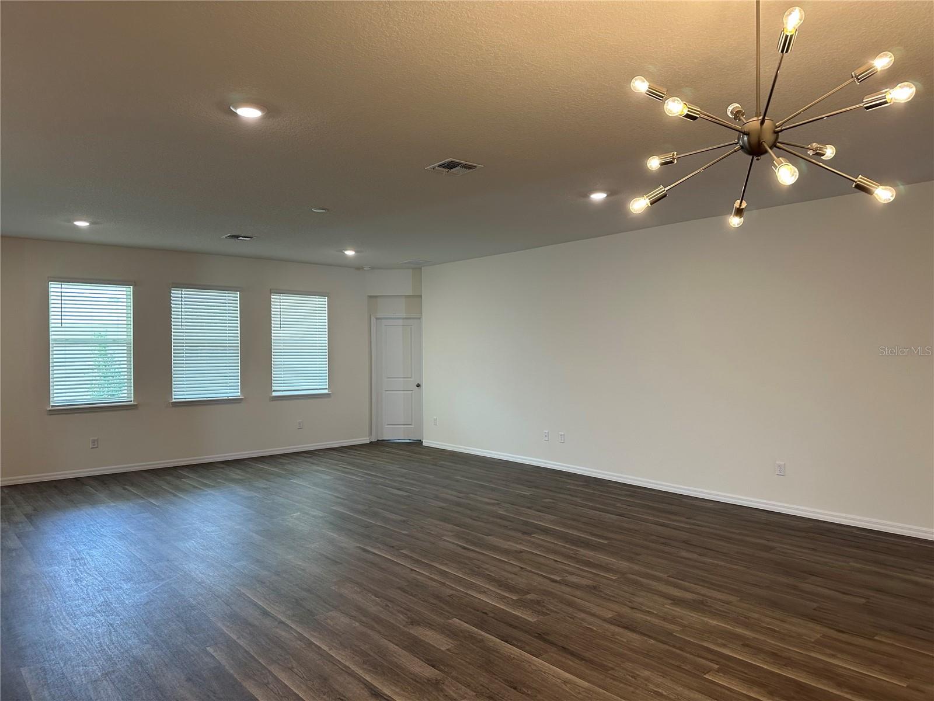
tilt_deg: -0.5
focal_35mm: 24
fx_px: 648
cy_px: 350
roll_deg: +0.3
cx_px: 467
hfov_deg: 71.6
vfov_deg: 56.8
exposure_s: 1/120
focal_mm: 6.86
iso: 160
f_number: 1.78
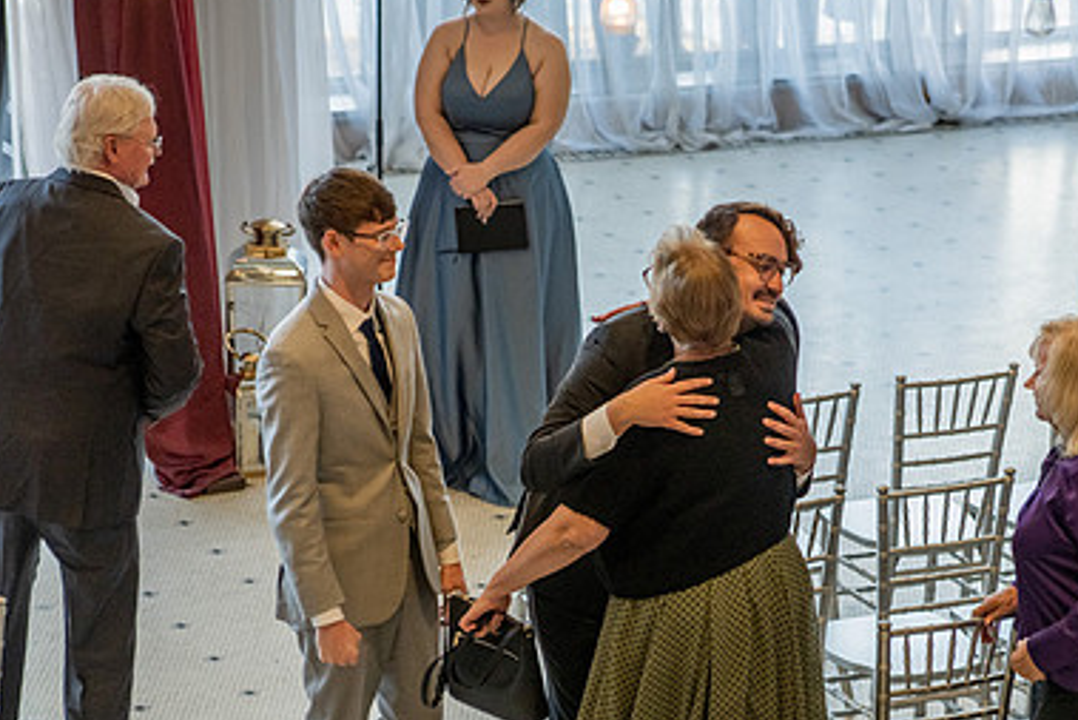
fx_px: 3205
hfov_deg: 19.0
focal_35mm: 107
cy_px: 508
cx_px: 714
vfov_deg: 12.8
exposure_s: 1/200
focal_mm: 70
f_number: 2.8
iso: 2000
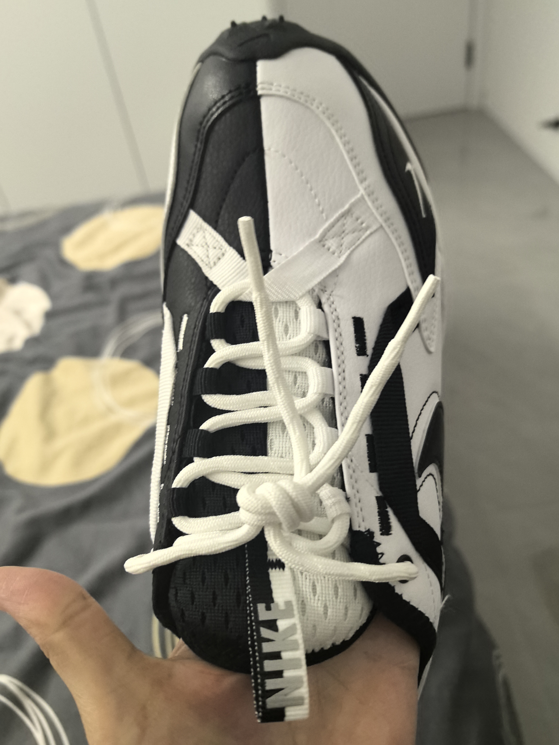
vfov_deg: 65.3
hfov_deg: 51.4
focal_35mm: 27
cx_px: 280
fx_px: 581
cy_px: 372
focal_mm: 5.75
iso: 320
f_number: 2
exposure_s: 1/50
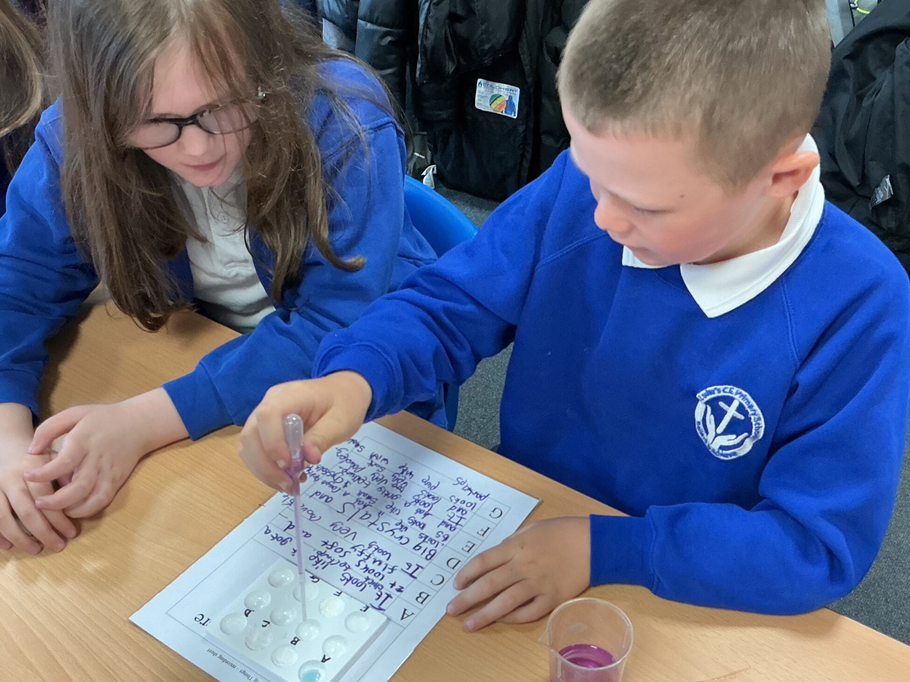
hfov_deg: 48.9
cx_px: 492
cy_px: 434
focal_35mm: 38
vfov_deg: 37.4
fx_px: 999
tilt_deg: -43.8
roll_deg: -0.3
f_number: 1.8
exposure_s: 1/60
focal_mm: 3
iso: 125
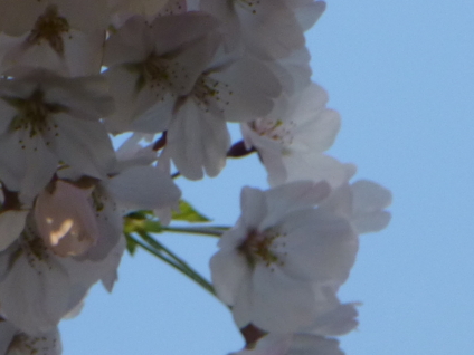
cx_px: -239
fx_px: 24812
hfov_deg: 1.1
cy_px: -161
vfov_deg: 0.8
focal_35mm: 1812
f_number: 6.4
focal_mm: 86
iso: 100
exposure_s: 1/125
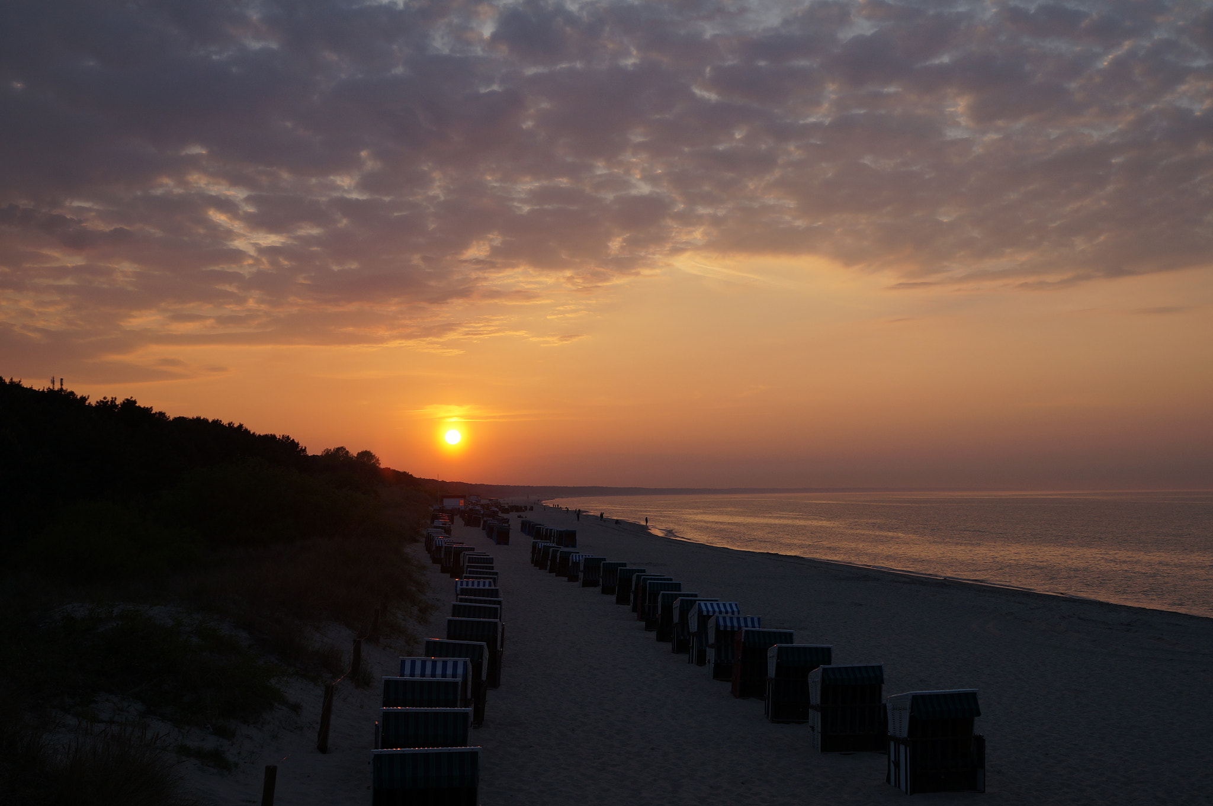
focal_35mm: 42
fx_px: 1414
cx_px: 606
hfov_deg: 46.4
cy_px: 403
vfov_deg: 31.8
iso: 100
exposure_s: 1/160
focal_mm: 28
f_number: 6.3
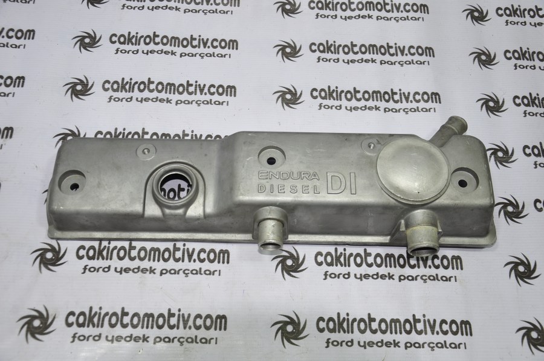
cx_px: 272
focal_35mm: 42
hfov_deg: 46.4
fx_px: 634
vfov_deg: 31.8
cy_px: 180
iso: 200
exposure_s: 1/60
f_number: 4.5
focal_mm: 28
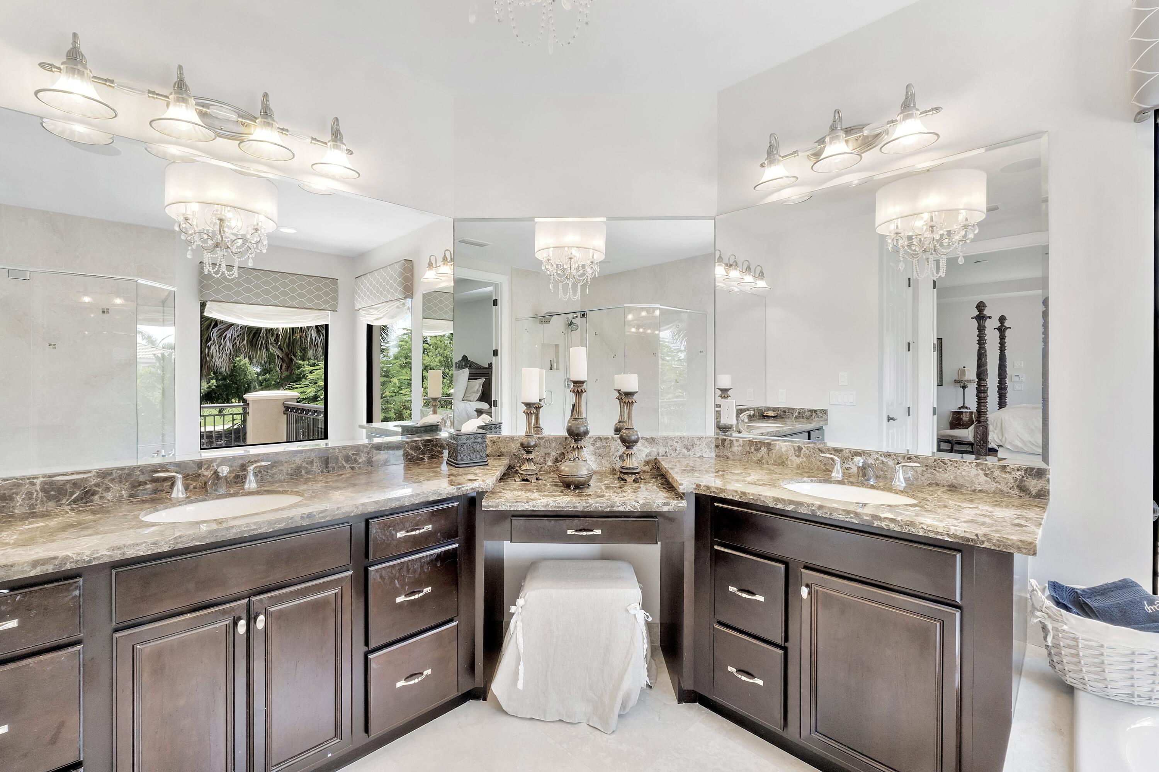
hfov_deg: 100.4
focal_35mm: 15
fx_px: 483
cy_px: 386
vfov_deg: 77.3
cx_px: 580
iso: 160
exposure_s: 1/13
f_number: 11
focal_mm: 10
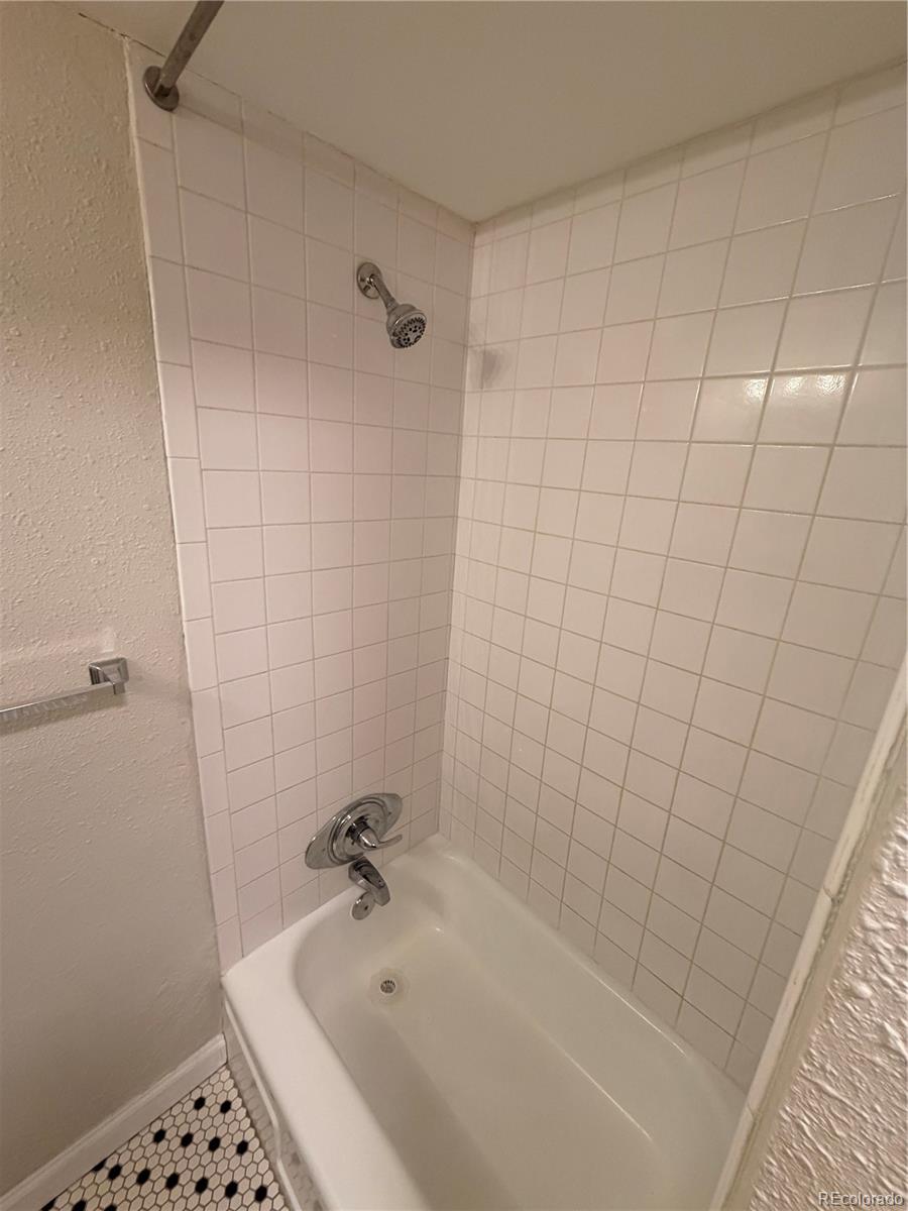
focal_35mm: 14
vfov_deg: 102.1
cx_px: 454
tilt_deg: -15.2
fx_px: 490
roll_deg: -3.3
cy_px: 606
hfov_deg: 85.7
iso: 320
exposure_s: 1/120
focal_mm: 2.22
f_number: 2.2
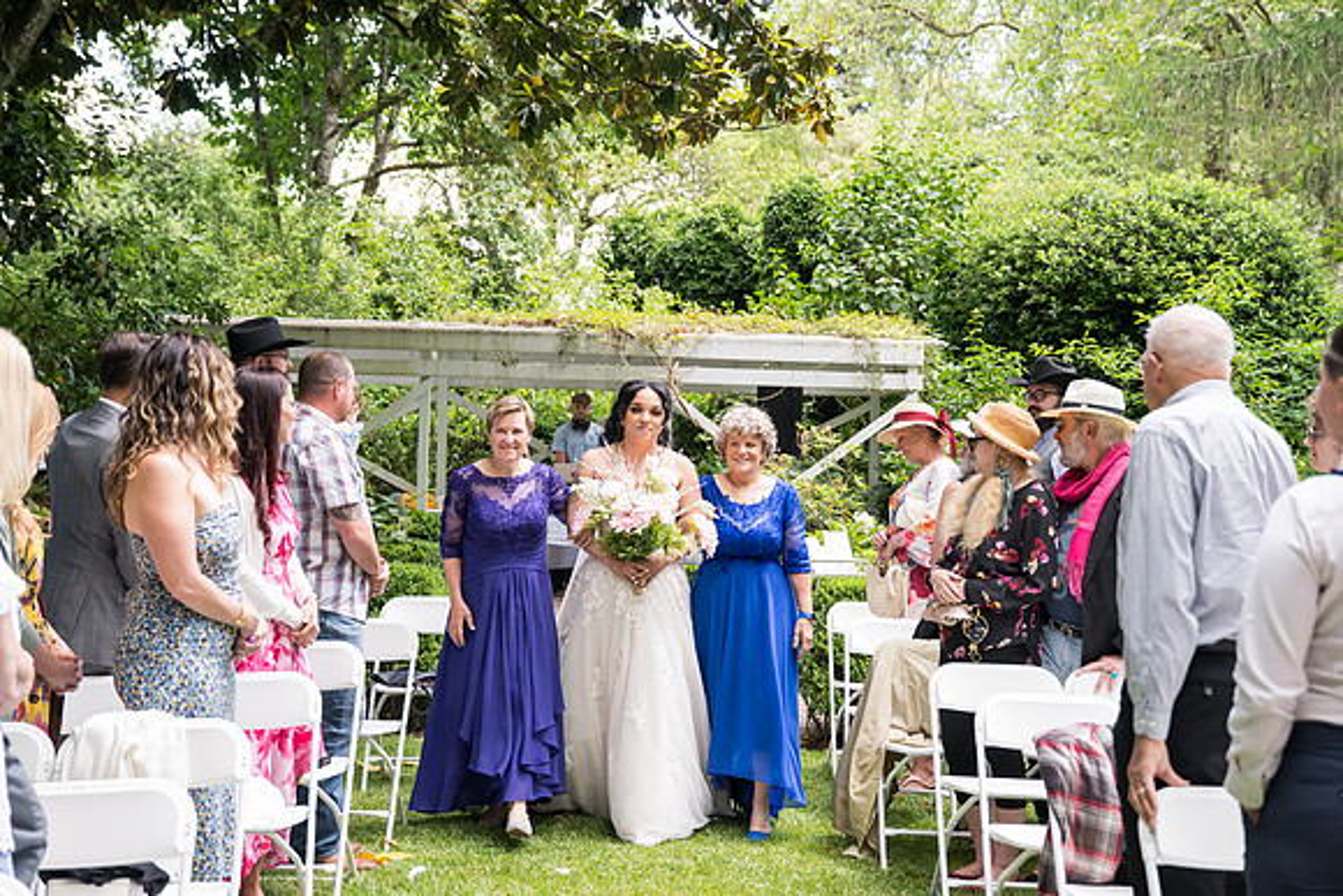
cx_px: 672
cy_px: 448
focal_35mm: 50
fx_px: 1866
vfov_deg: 27.0
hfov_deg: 39.6
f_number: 3.5
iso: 640
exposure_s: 1/400
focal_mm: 50
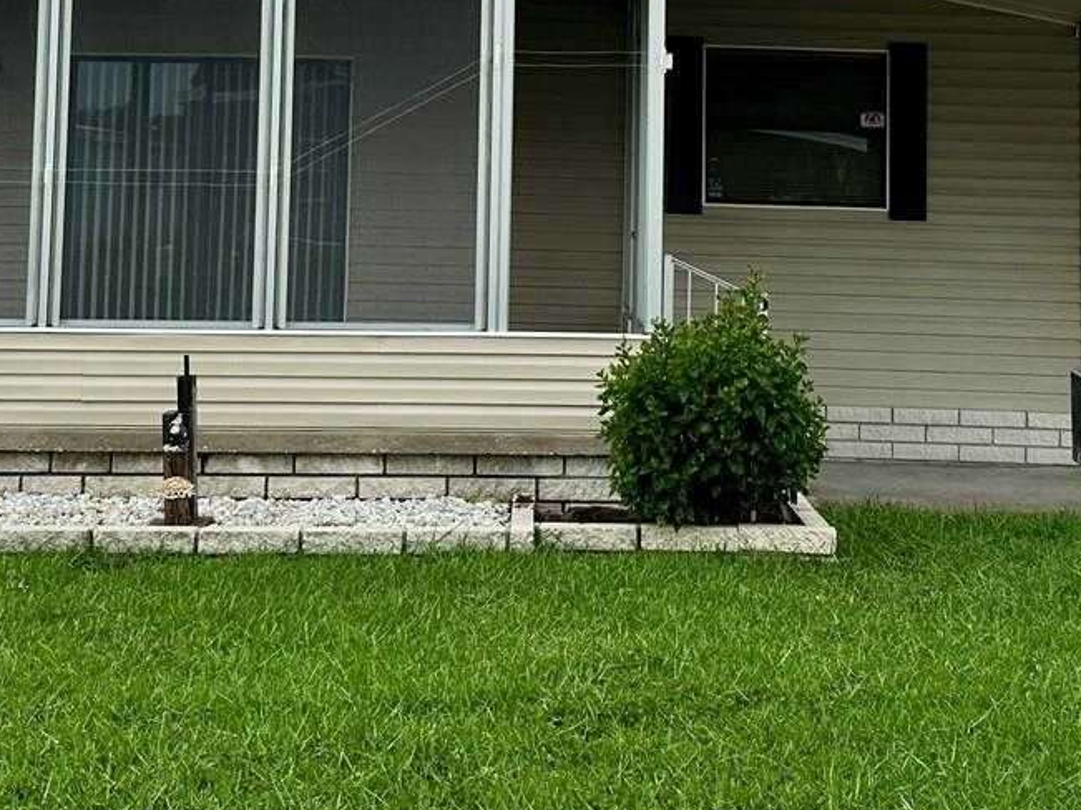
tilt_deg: +4.8
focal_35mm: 59
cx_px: 588
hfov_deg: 32.7
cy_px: 76
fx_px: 1842
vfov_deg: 24.1
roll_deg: -0.9
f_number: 1.78
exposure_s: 1/5848
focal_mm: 6.86
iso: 80
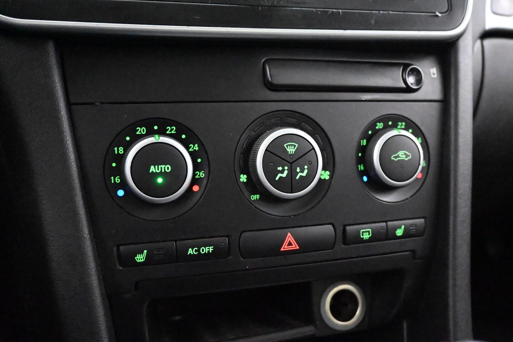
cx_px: 266
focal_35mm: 34
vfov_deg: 39.4
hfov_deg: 56.4
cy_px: 171
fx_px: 478
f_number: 4
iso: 25600
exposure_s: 1/30
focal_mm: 21
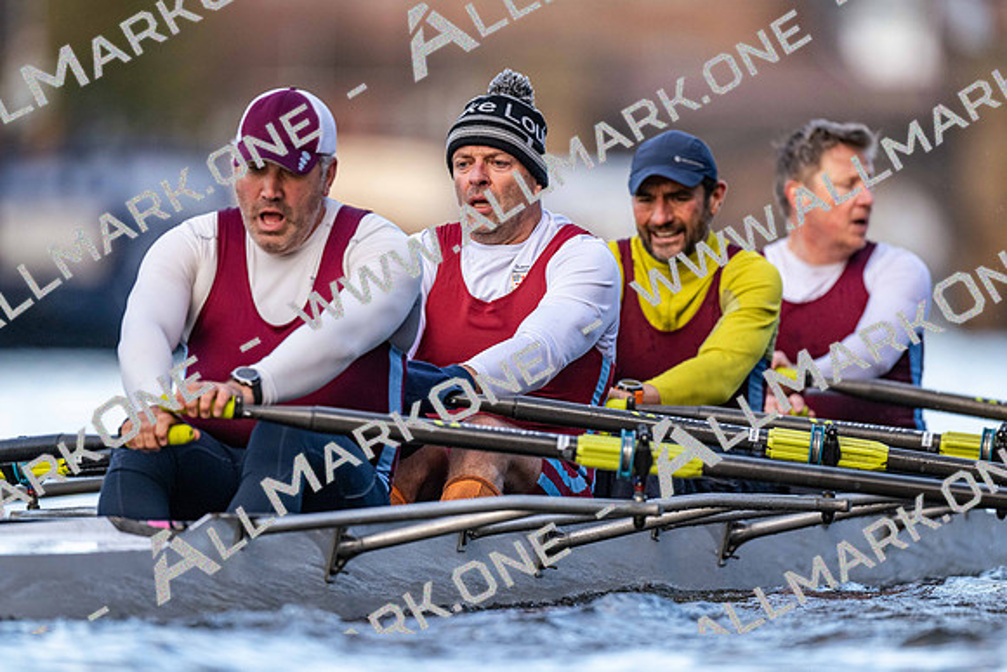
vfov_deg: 2.3
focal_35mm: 600
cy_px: 336
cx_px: 504
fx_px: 16786
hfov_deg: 3.4
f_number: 4
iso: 2000
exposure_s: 1/2500
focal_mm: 600
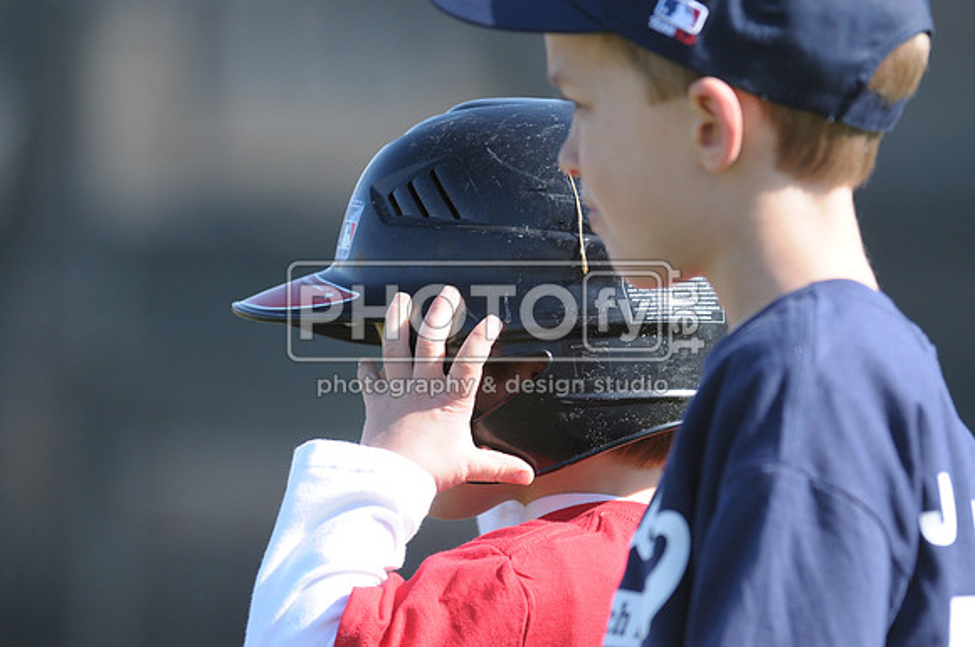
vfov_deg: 3.8
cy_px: 324
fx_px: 9736
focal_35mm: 360
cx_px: 488
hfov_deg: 5.7
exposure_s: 1/800
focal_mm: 240
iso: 400
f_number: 4.5
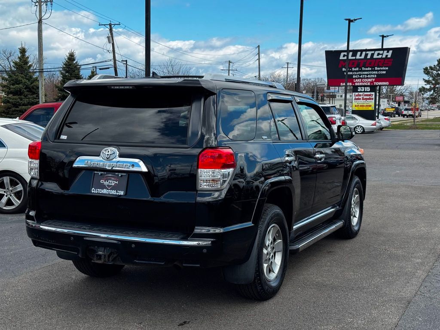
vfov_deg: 30.3
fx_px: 610
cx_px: 220
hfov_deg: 39.7
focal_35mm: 48
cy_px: 165
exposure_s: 1/2513
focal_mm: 6.76
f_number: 1.78
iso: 64
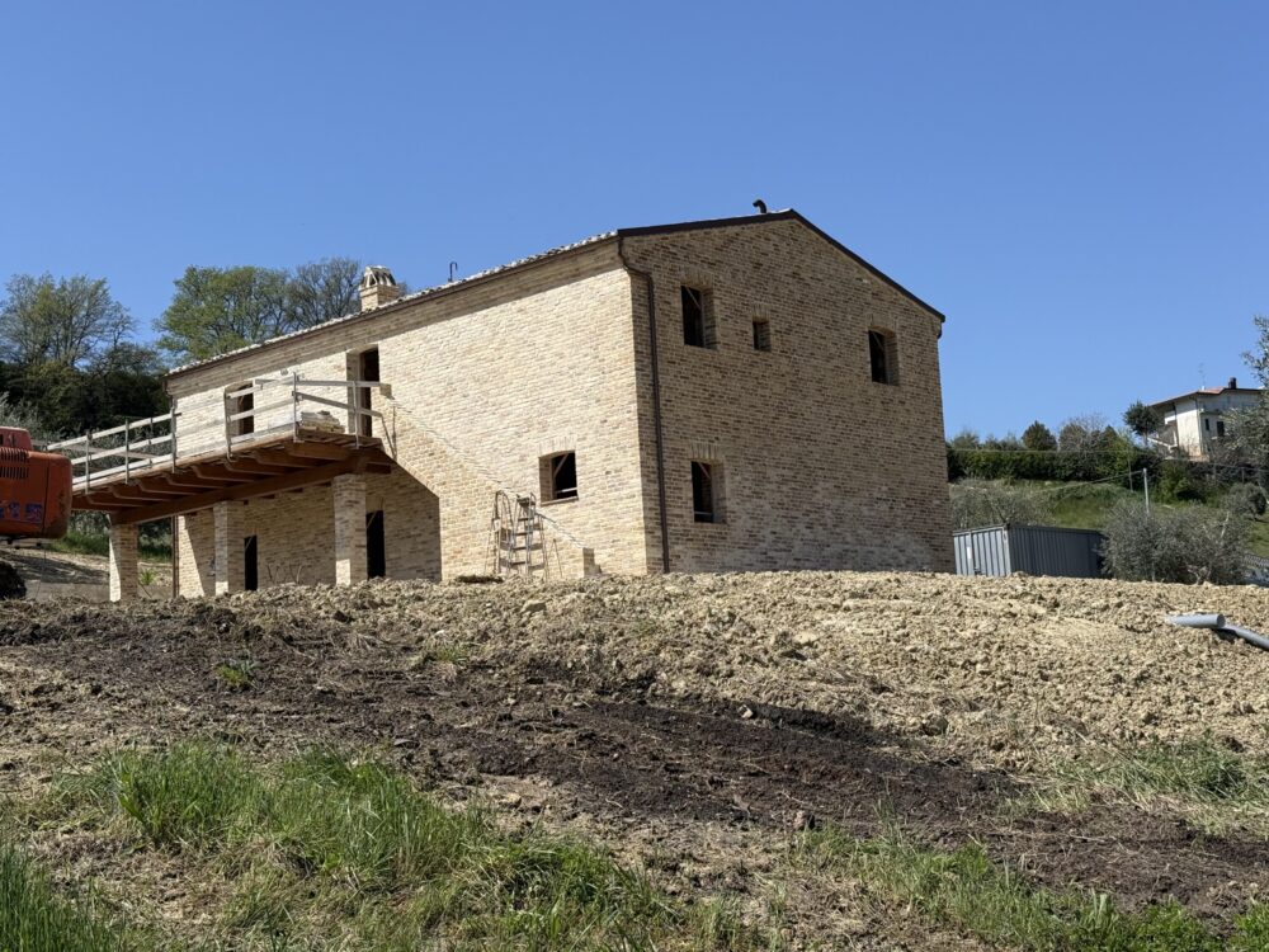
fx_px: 1760
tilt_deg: +8.8
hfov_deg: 39.7
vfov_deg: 30.3
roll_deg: +2.7
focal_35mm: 48
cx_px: 634
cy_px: 476
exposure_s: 1/6024
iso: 64
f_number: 1.78
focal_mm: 6.76
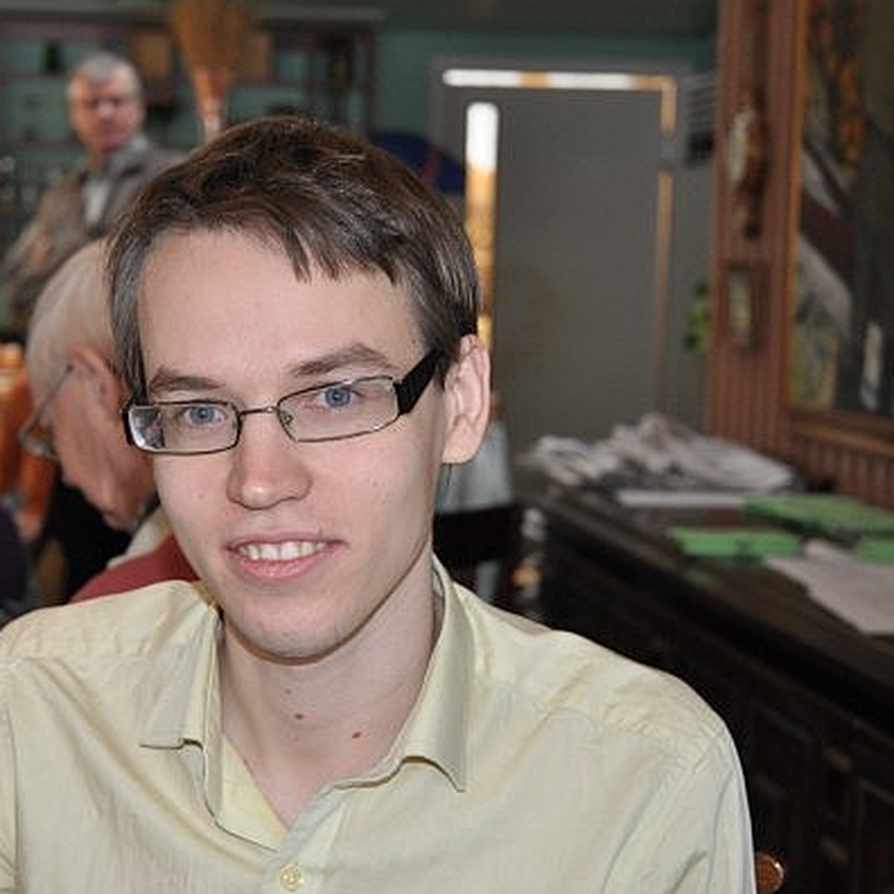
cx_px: 289
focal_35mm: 85
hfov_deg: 20.3
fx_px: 2484
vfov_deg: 20.4
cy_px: 448
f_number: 4.2
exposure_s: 1/60
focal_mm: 44
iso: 800
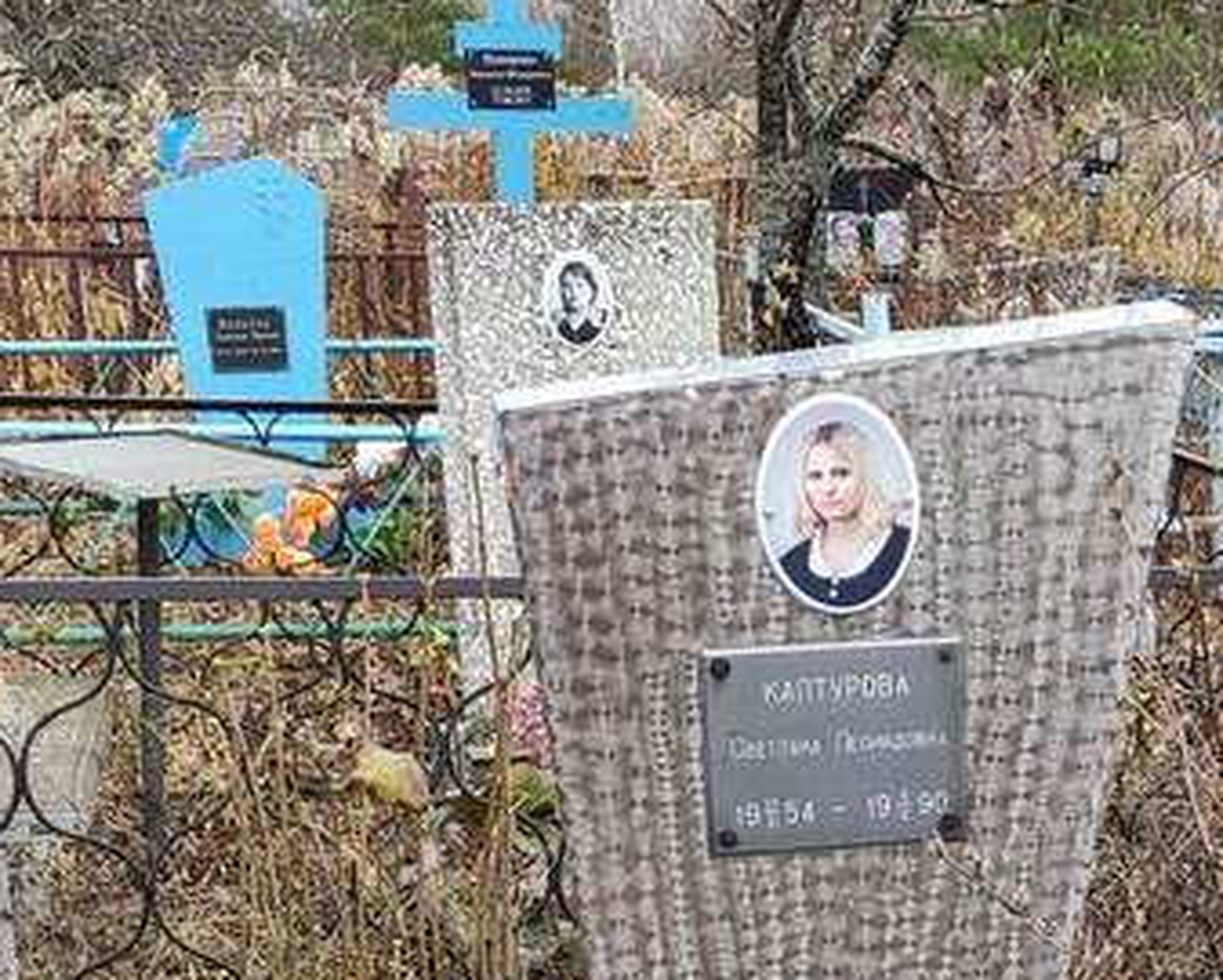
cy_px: 1089
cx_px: 1085
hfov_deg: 24.1
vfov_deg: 19.1
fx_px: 2789
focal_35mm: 77
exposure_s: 1/116
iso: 112
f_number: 1.75
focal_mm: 4.77
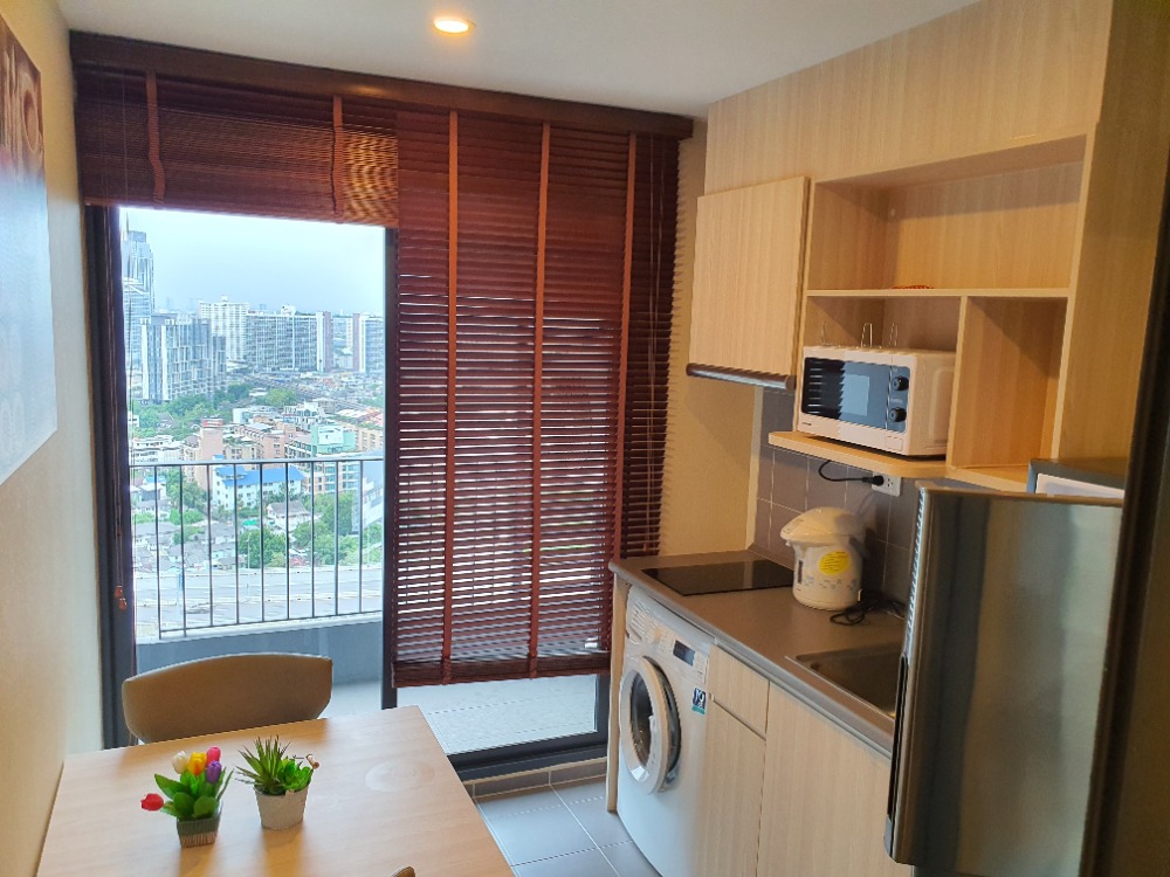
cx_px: 585
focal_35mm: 26
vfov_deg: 53.1
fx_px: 879
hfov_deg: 67.3
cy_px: 438
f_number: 2.4
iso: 250
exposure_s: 1/100
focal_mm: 4.3
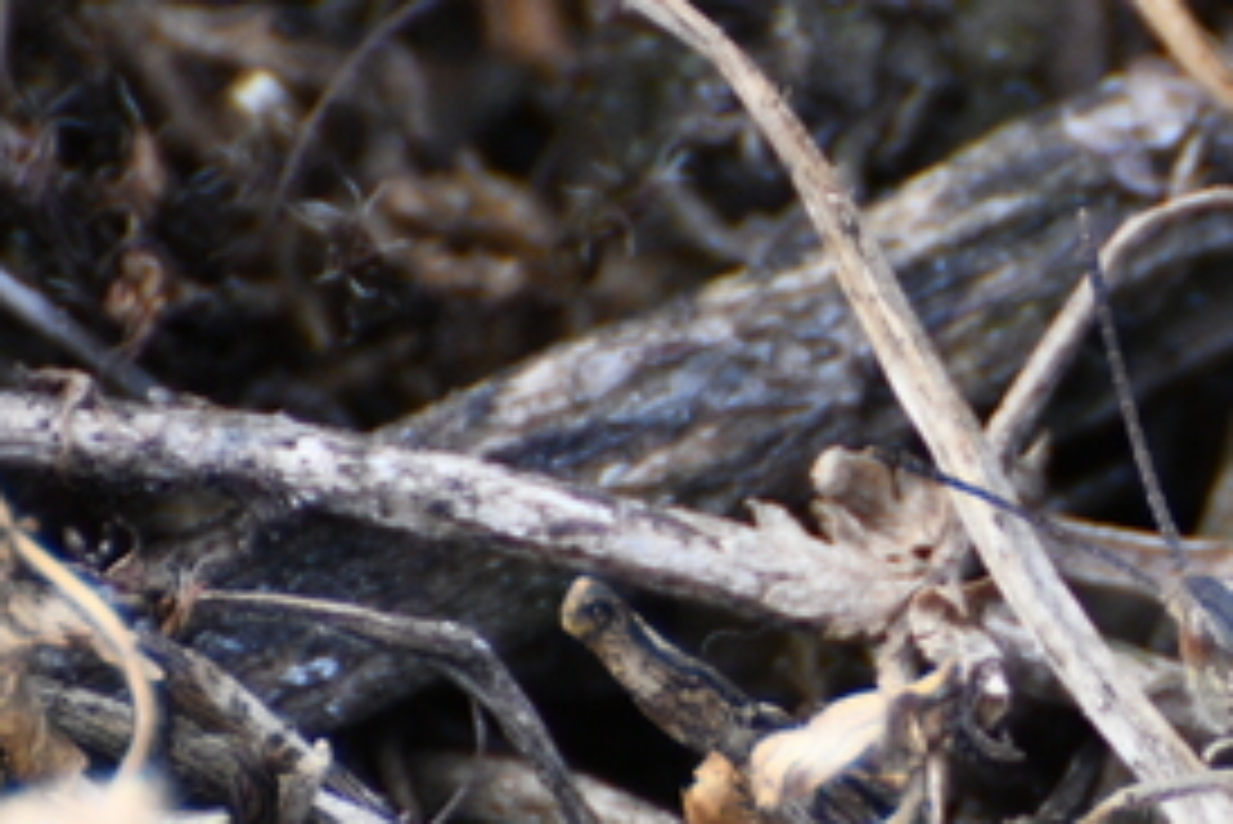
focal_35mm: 1575
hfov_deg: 1.3
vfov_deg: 0.9
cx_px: 1638
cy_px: 639
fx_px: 53970
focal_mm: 300
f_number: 6.3
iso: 1600
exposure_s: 1/1000
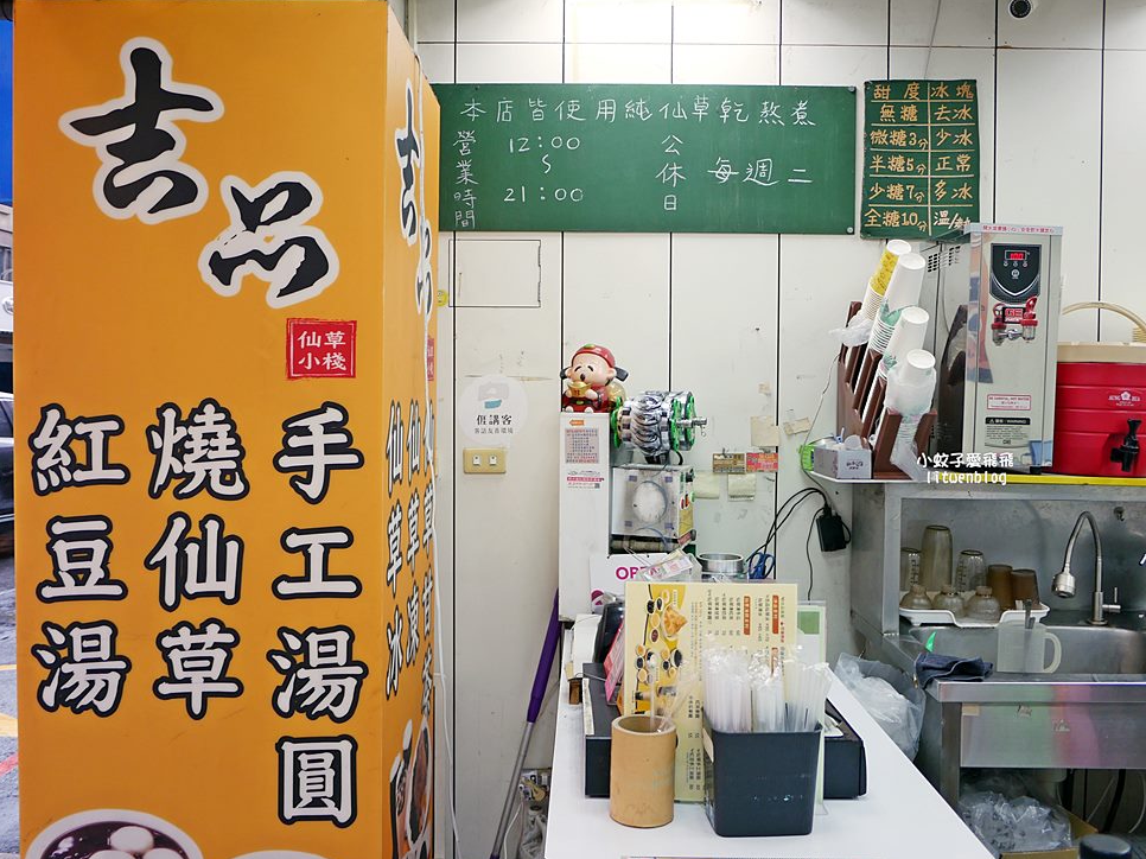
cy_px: 424
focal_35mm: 29
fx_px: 960
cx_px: 581
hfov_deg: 61.7
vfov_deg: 48.2
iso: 200
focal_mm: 14
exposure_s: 1/80
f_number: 2.5
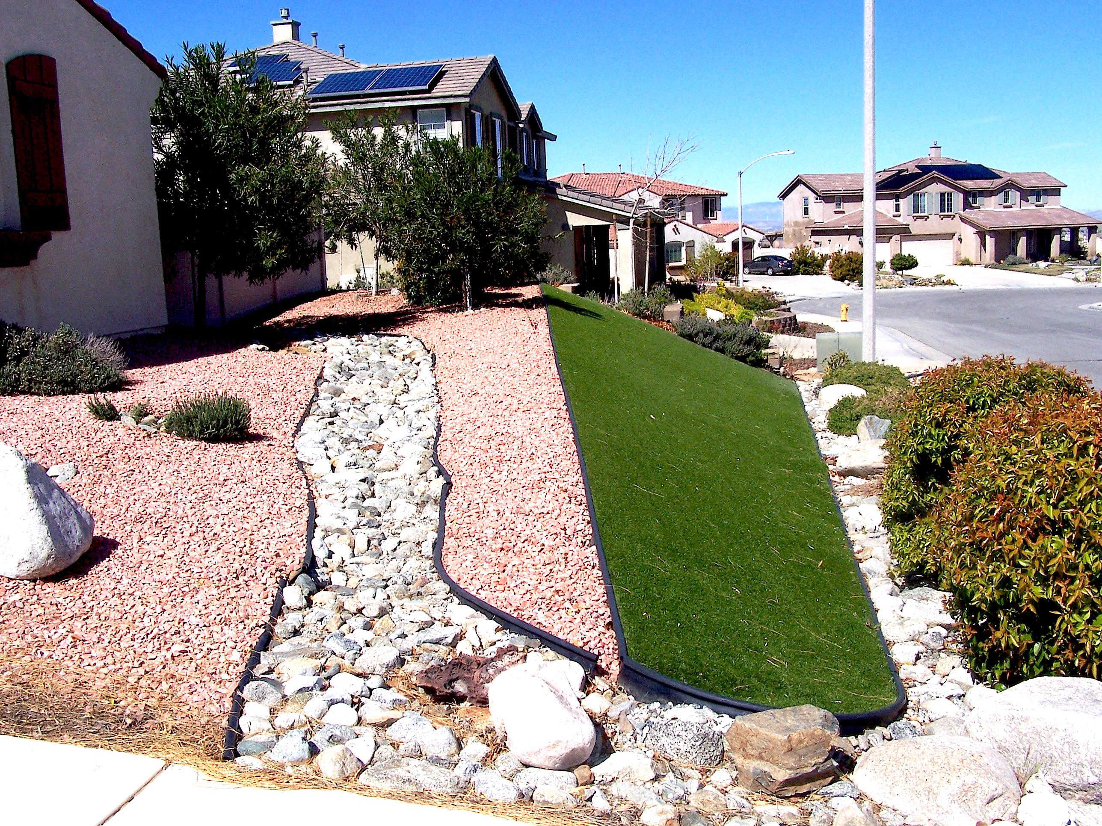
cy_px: 413
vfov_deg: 37.7
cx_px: 551
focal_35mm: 38
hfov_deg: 49.0
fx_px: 1210
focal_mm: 6.3
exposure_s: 1/800
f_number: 5.6
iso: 80
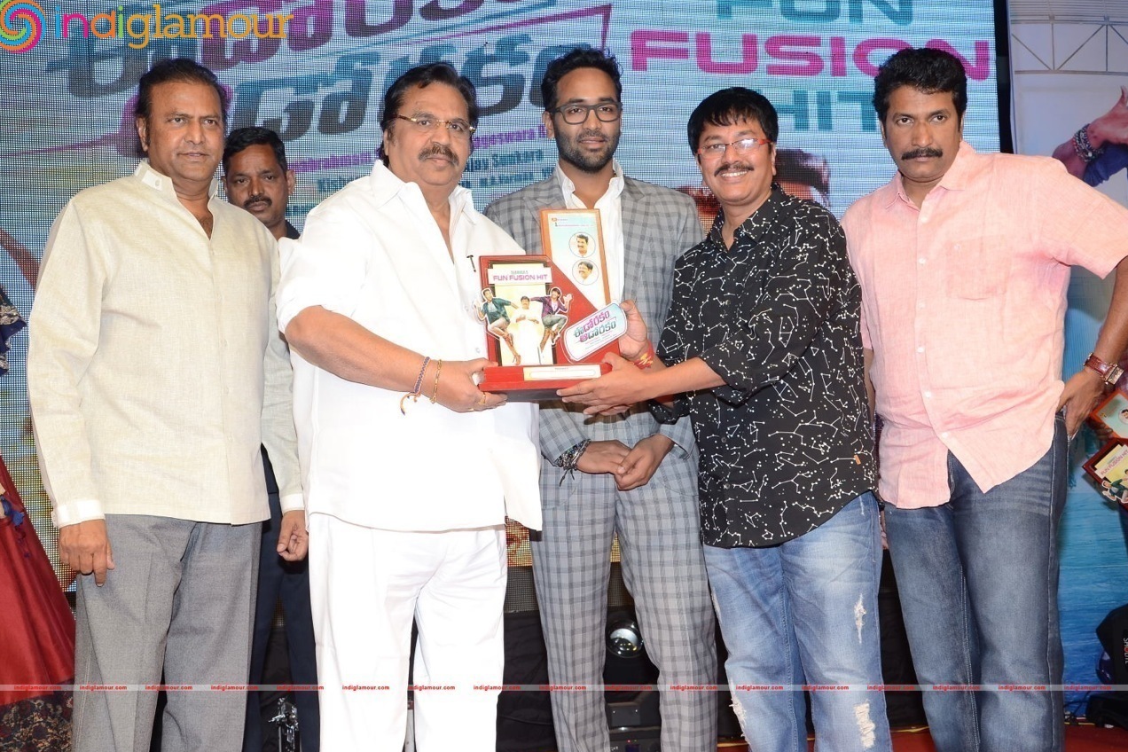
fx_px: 1629
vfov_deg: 26.0
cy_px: 375
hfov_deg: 38.2
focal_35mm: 52
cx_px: 562
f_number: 5.6
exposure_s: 1/125
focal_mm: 34
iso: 320
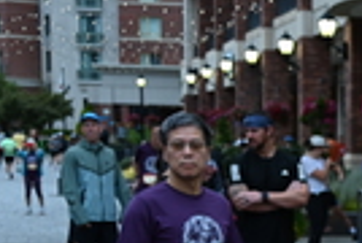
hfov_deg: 11.3
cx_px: 732
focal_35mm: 164
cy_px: 412
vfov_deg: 8.2
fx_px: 1653
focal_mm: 40
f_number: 5
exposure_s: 1/160
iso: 400
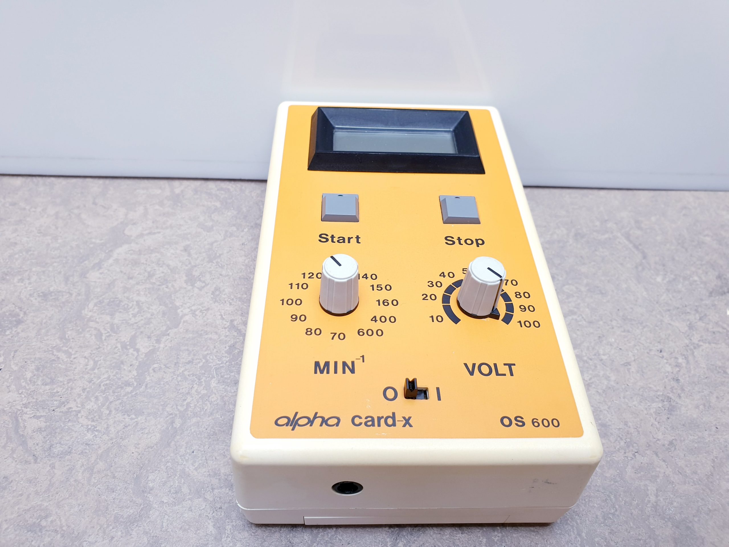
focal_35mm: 26
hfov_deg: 67.3
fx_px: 548
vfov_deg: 53.1
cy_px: 274
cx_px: 364
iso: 64
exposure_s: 1/50
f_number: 2.4
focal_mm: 4.3
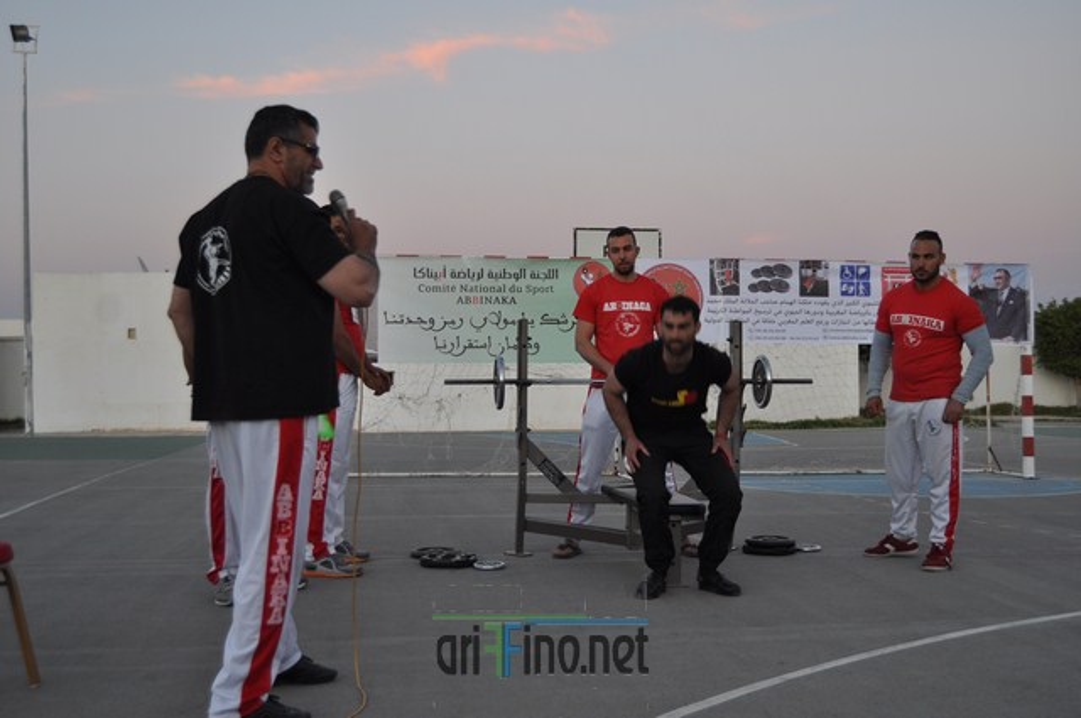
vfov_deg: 31.8
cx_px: 540
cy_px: 359
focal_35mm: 42
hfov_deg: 46.5
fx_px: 1260
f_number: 4
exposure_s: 1/60
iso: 400
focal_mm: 28
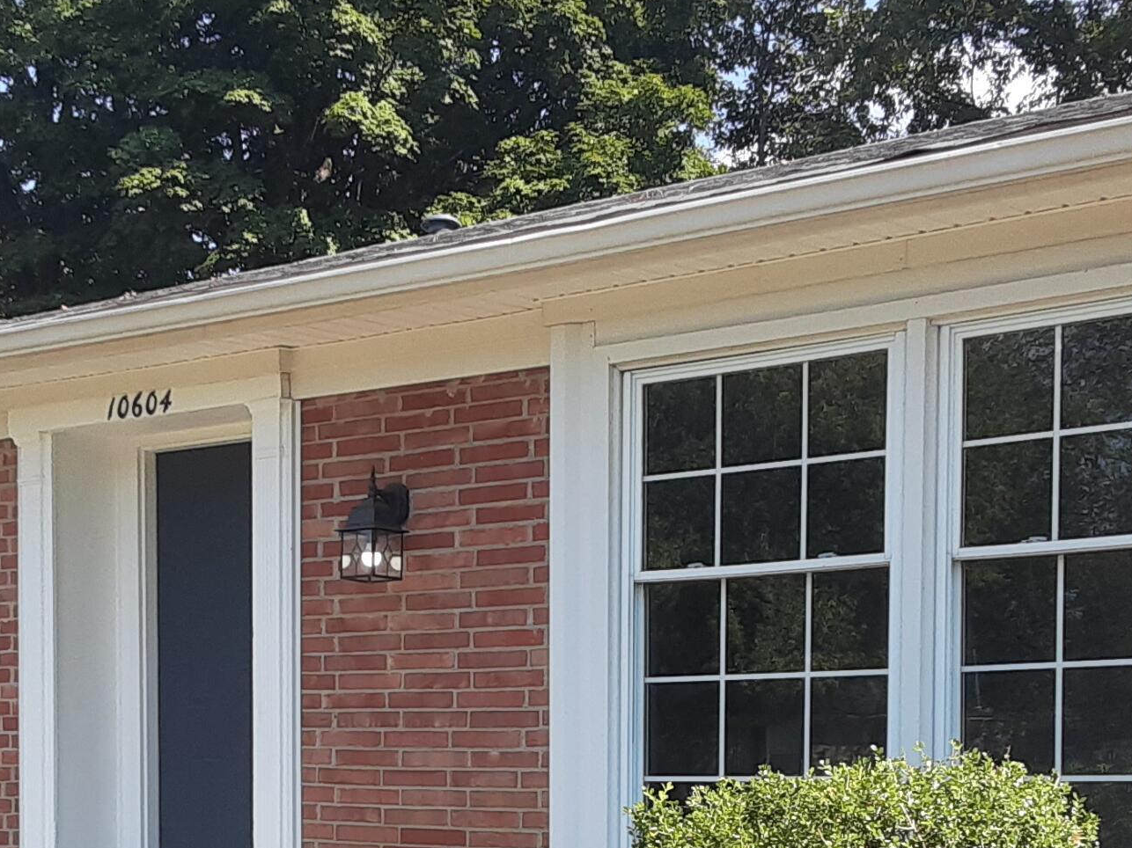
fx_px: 2060
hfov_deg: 30.7
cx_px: 473
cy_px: 830
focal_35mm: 63
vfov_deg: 22.5
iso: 40
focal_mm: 2.91
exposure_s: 1/864
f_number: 1.9
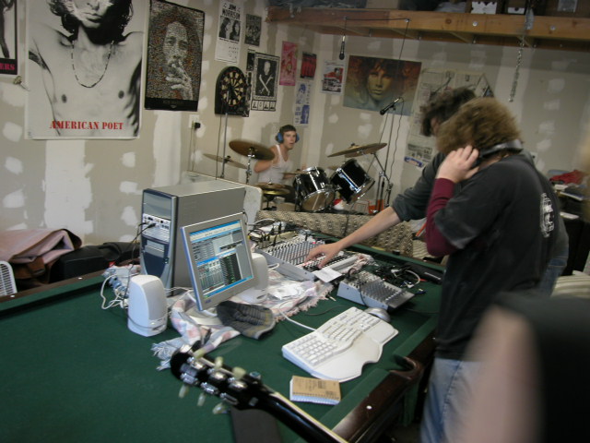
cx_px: 295
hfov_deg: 63.4
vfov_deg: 49.7
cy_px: 222
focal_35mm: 28
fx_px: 477
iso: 100
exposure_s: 1/6.5
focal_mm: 7.1
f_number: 2.8
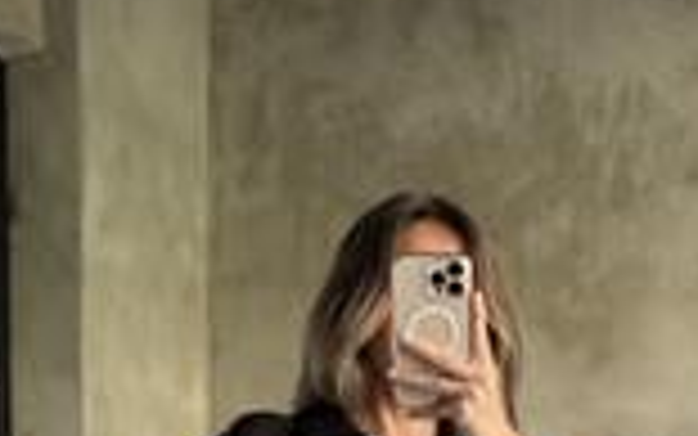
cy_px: 814
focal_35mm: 140
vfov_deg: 8.9
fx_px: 2664
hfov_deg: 14.9
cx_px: 396
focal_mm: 6.76
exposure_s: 1/60
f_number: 1.78
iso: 200
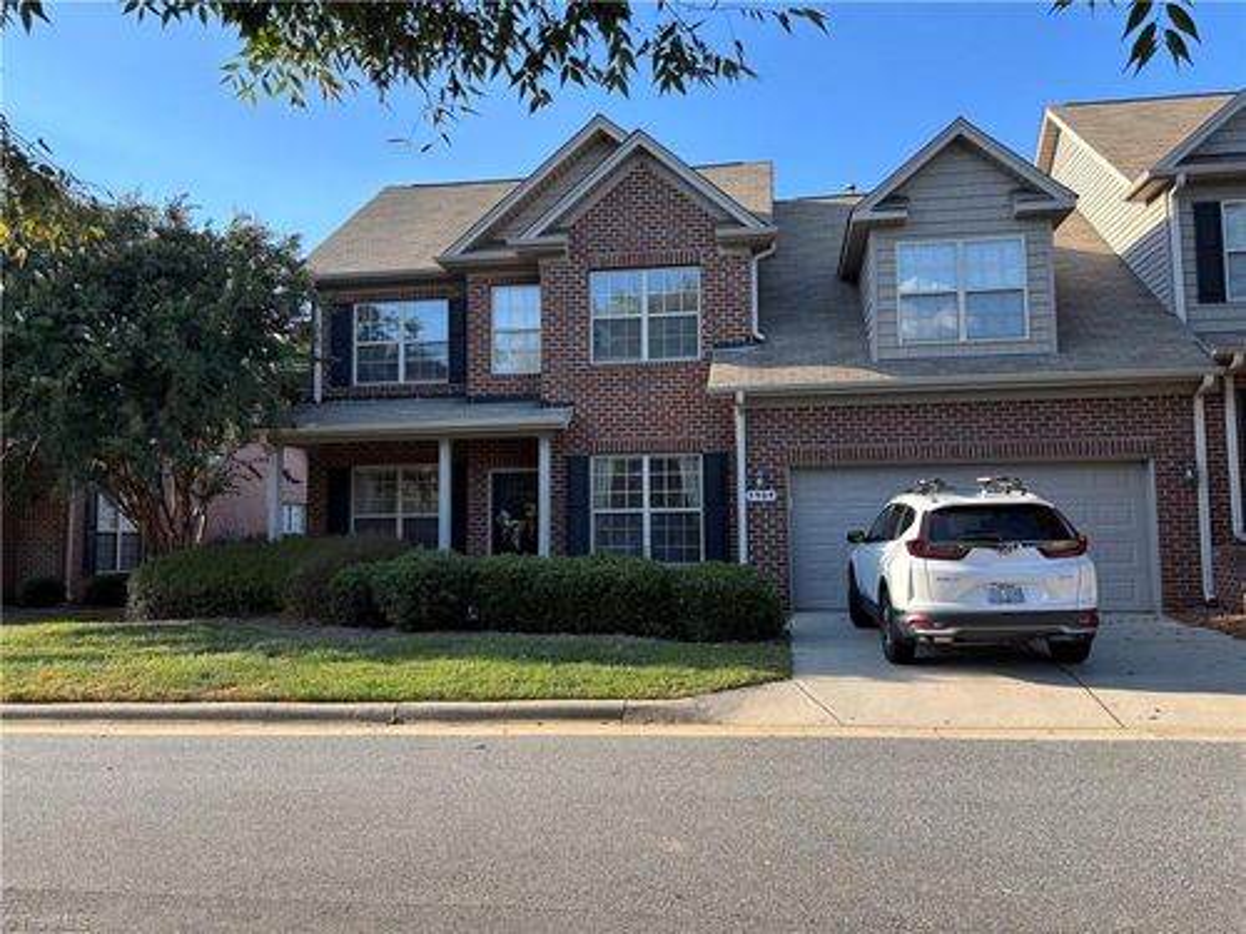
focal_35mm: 26
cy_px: 467
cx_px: 623
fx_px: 936
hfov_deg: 67.3
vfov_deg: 53.1
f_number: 1.6
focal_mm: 5.96
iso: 50
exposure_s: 1/615
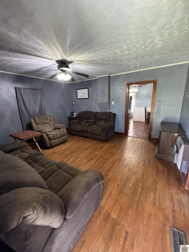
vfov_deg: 102.1
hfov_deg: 85.7
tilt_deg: -12.8
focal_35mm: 14
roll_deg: +2.3
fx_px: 102
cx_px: 94
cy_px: 126
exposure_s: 1/60
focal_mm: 2.22
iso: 1000
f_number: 2.2
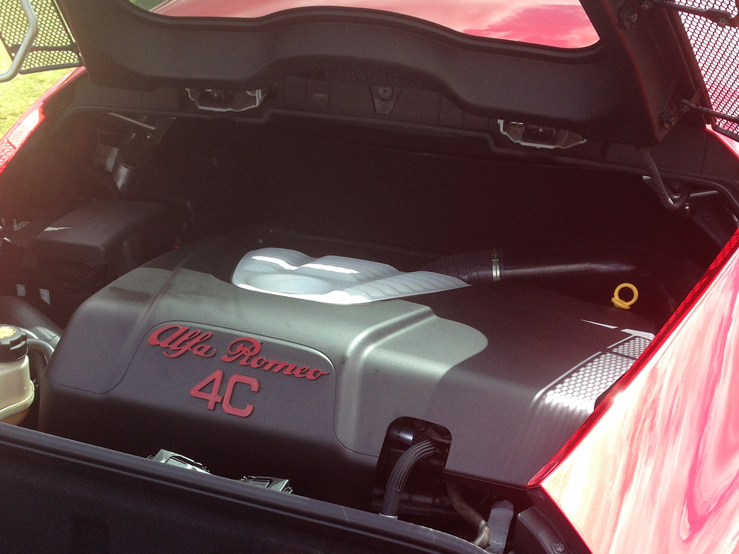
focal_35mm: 48
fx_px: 1025
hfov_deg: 39.6
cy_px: 334
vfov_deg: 30.2
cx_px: 312
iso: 50
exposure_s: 1/390
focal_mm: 4.12
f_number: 2.4
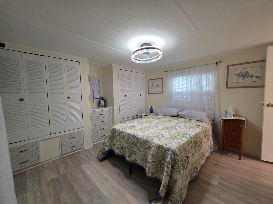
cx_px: 136
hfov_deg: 106.2
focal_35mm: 13
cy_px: 102
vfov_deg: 89.9
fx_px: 103
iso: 400
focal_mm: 2.2
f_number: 1.9
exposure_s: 1/60
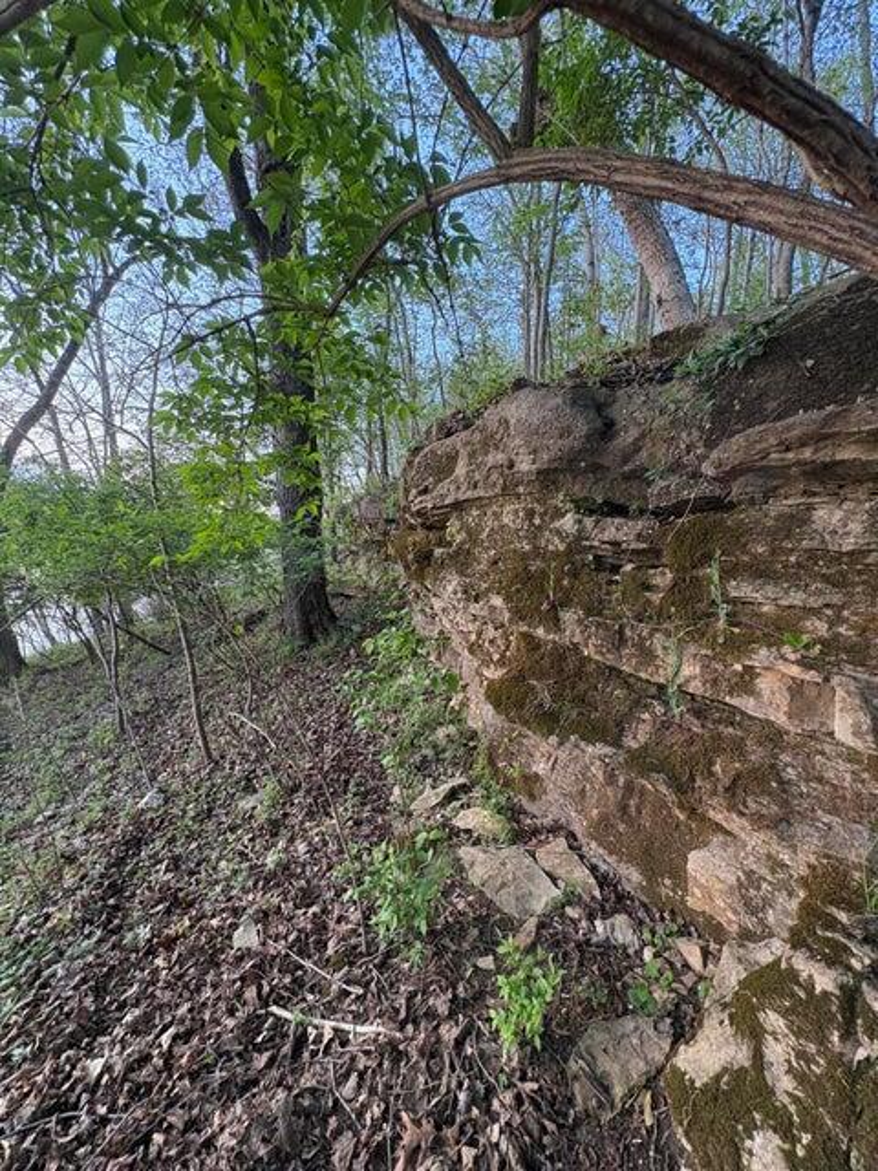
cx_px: 439
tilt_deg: -3.4
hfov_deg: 85.7
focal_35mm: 14
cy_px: 586
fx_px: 473
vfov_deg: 102.1
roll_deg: -4.0
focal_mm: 2.22
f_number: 2.2
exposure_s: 1/92
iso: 250
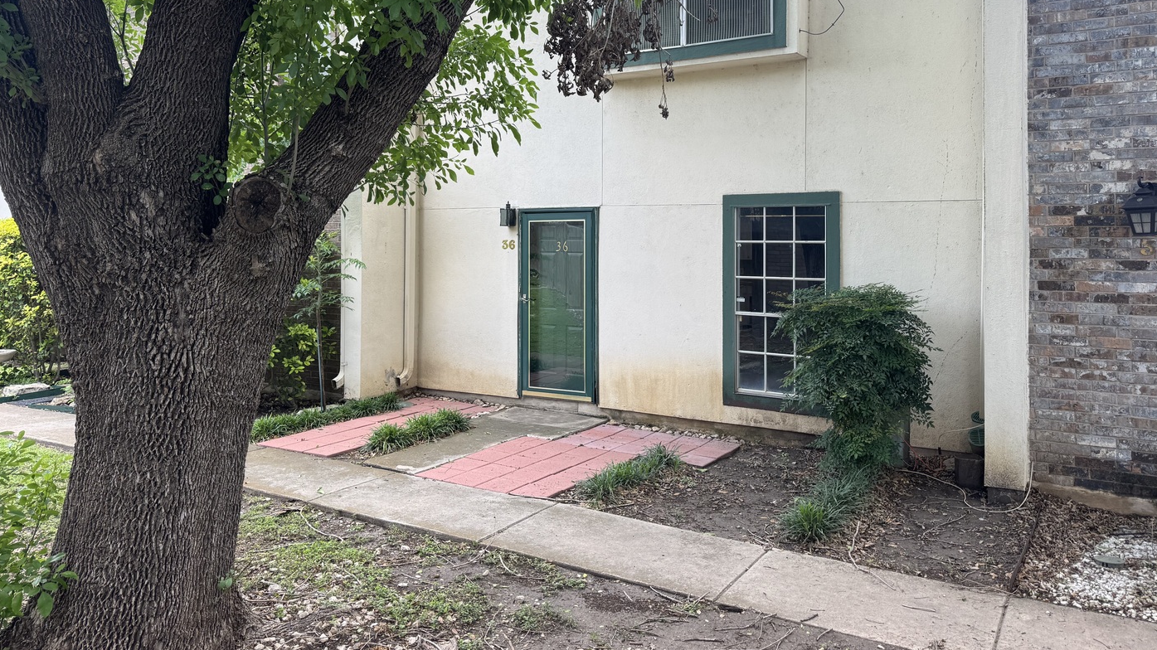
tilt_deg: +1.1
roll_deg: +0.0
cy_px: 225
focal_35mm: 27
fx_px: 828
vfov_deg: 42.4
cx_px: 595
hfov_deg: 69.9
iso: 80
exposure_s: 1/366
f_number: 1.78
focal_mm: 6.76
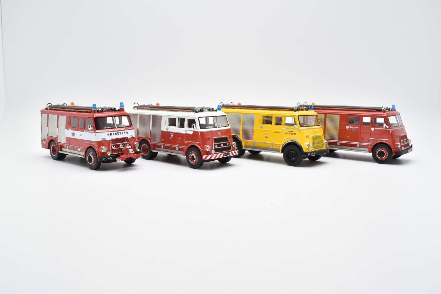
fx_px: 404
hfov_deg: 57.2
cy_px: 147
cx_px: 220
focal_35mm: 33
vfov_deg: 40.0
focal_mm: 22
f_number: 9
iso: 200
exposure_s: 1/60
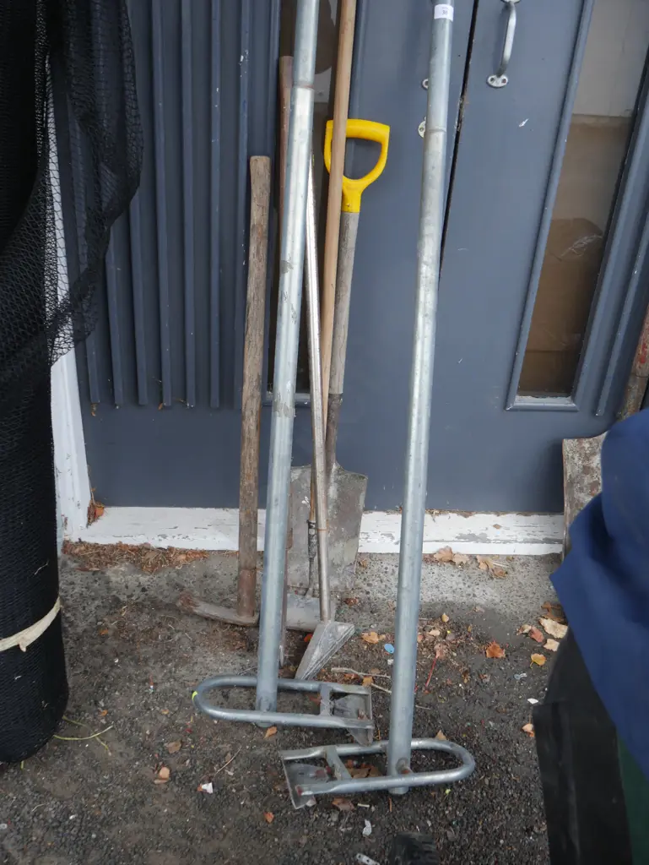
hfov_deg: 44.2
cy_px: 432
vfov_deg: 56.8
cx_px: 324
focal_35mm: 32
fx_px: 799
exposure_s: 1/60
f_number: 3.6
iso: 500
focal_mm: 16
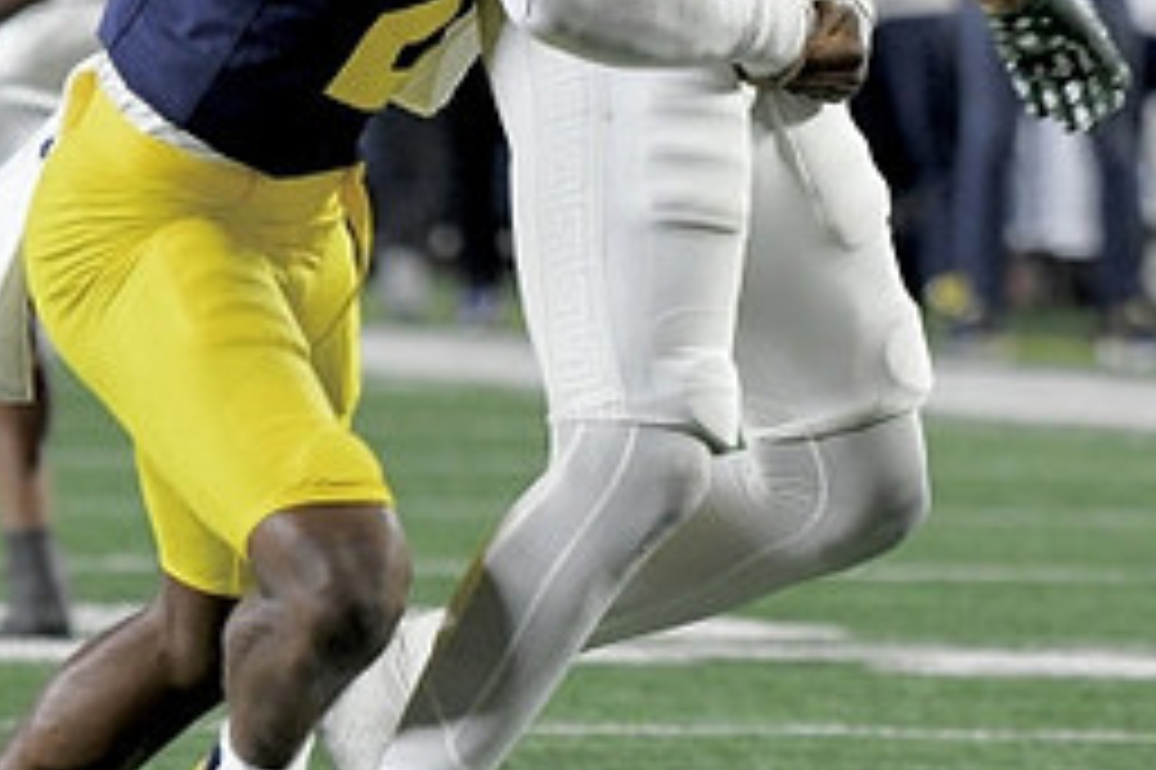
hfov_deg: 2.3
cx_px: 666
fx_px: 28271
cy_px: -86
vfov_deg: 1.6
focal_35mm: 881
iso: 6400
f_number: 5.6
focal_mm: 260
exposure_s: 1/800
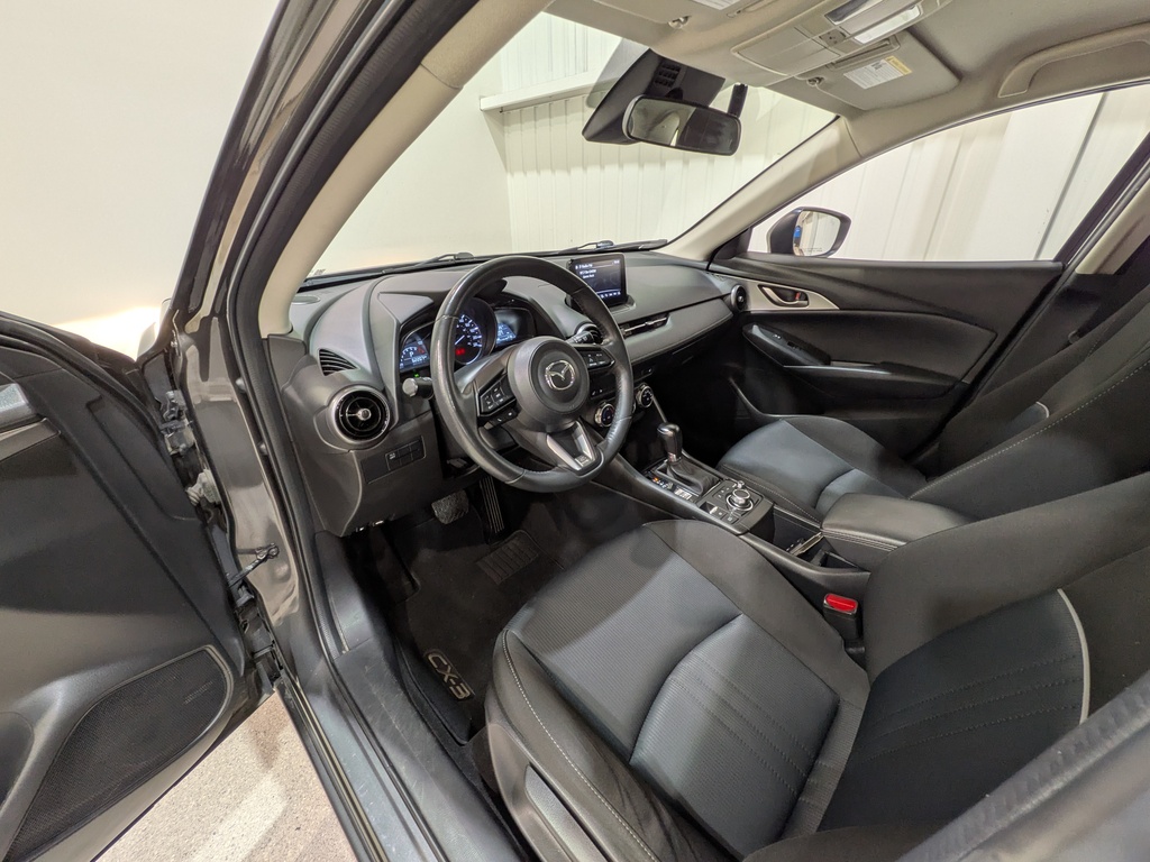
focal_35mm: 14
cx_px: 575
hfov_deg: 102.1
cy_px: 431
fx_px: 465
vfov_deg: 85.7
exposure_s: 1/30
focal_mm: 1.83
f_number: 2.2
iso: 58
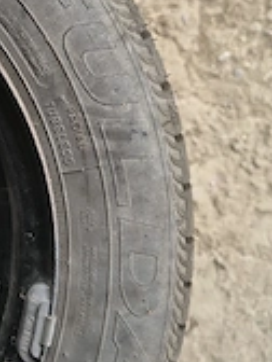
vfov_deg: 33.2
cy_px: 95
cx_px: -13
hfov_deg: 24.3
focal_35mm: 57
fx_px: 597
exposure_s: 1/100
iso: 210
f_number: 1.8
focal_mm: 5.56
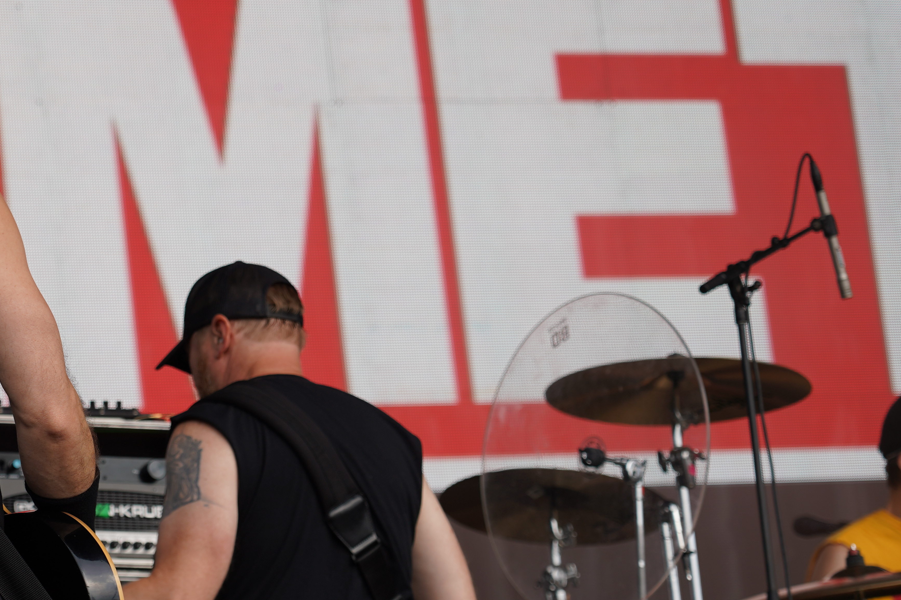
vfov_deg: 7.6
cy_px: 357
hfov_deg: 11.3
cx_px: 127
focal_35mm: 181
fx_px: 4529
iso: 100
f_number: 5
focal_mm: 105
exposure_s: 1/200
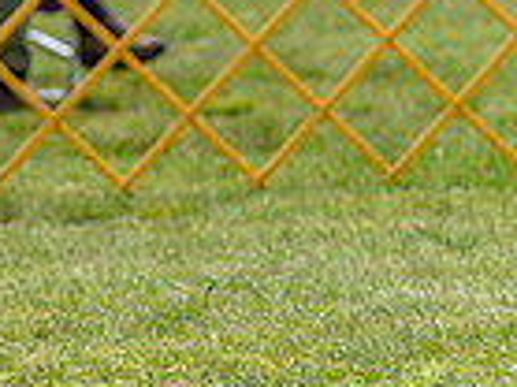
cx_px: -400
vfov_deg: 2.6
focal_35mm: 561
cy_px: -167
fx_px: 8371
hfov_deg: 3.5
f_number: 3.5
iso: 100
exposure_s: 1/1000
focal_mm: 115
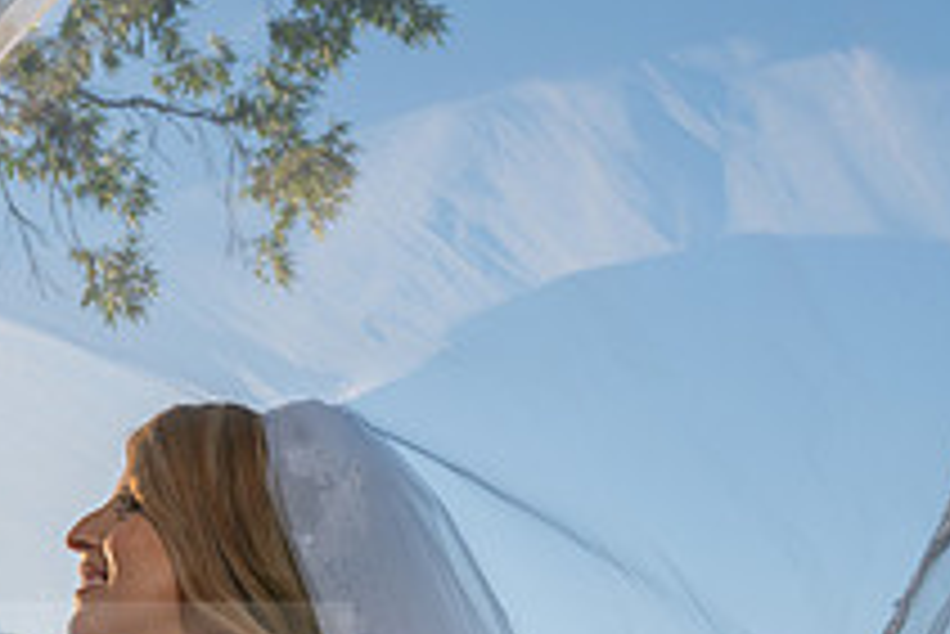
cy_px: 708
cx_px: -27
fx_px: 1743
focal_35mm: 66
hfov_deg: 28.4
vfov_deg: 19.7
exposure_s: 1/250
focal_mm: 24
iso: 200
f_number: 6.3
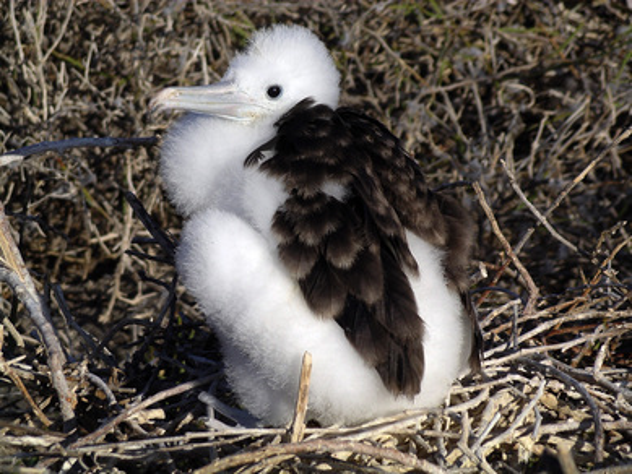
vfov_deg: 7.9
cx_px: 316
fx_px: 3415
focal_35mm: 187
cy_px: 237
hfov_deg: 10.6
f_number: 6
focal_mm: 39
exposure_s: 1/804
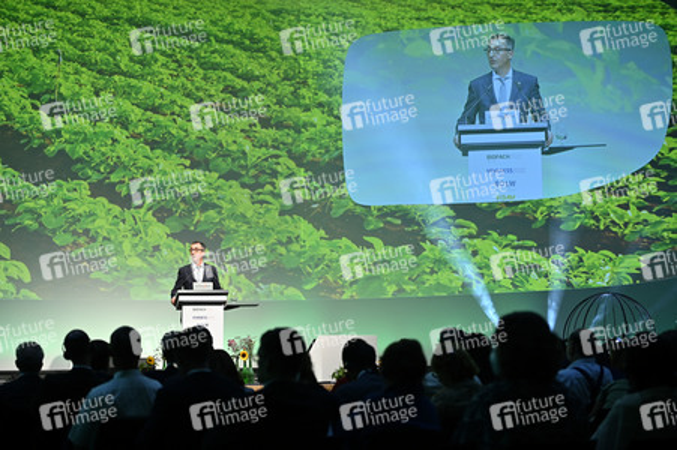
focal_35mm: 70
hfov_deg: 28.9
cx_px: 338
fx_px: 1315
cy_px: 225
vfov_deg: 19.4
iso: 800
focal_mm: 70
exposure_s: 1/250
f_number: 2.8
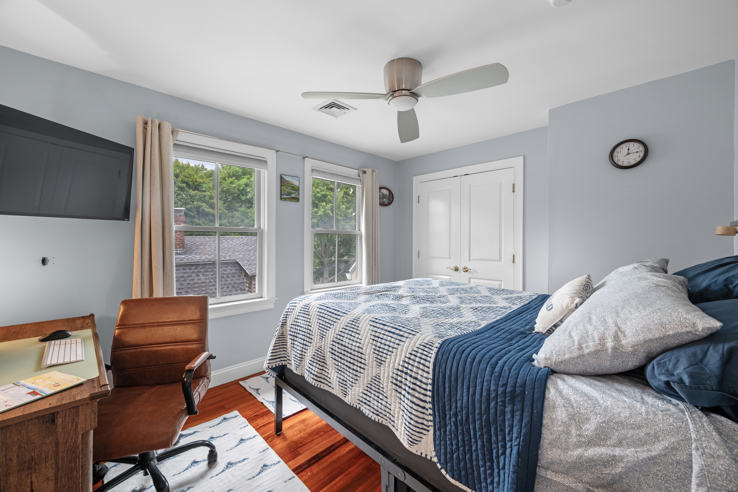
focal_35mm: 14
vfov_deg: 81.2
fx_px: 287
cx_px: 369
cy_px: 246
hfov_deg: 104.3
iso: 400
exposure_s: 1/1.25
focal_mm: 14
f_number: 8
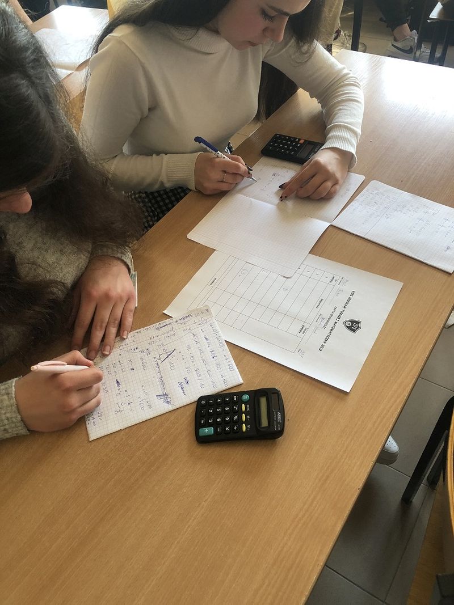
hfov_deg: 49.7
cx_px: 227
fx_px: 490
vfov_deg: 63.4
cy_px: 302
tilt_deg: -46.8
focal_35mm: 28
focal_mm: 4
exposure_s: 1/30
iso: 32
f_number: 1.8
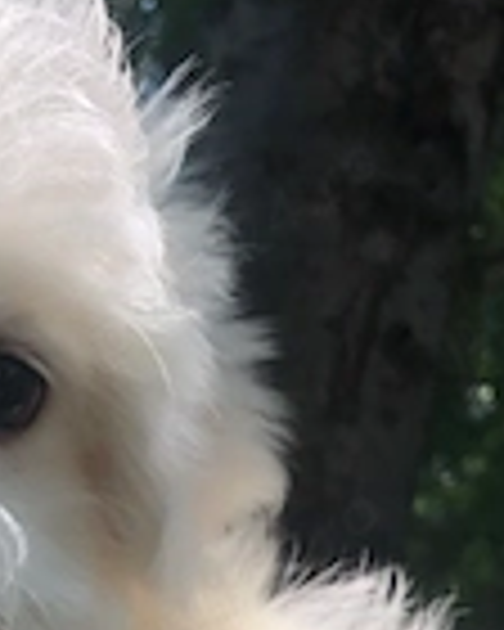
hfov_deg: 19.0
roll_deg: -7.2
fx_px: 1454
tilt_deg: -0.6
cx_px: -27
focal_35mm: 78
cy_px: 657
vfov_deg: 23.2
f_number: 1.8
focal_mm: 3.99
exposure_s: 1/475
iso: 20
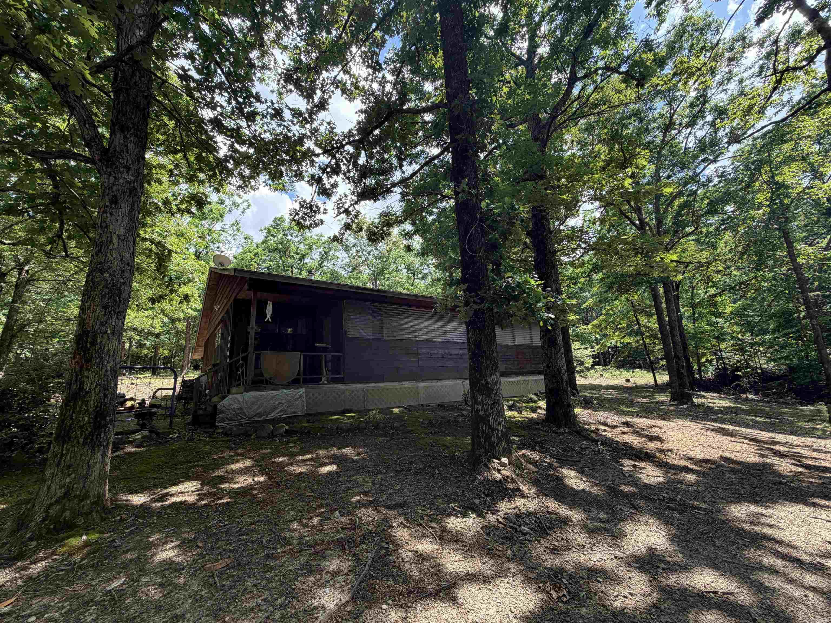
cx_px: 416
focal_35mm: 14
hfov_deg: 102.1
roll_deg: +3.1
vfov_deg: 85.7
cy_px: 312
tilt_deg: +12.4
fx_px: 336
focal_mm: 2.22
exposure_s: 1/273
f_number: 2.2
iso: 50
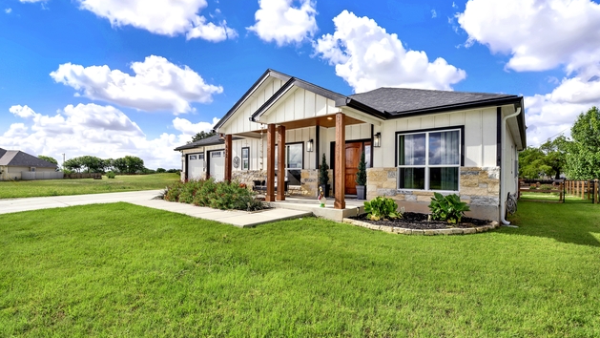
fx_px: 270
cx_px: 301
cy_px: 172
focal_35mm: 17
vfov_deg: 64.1
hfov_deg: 96.1
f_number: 7.1
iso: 100
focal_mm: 15.9
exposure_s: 1/200
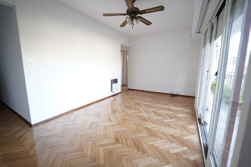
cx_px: 126
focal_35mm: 14
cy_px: 84
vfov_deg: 81.2
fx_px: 98
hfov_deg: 104.3
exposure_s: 1/500
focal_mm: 14
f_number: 1.8
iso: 1250
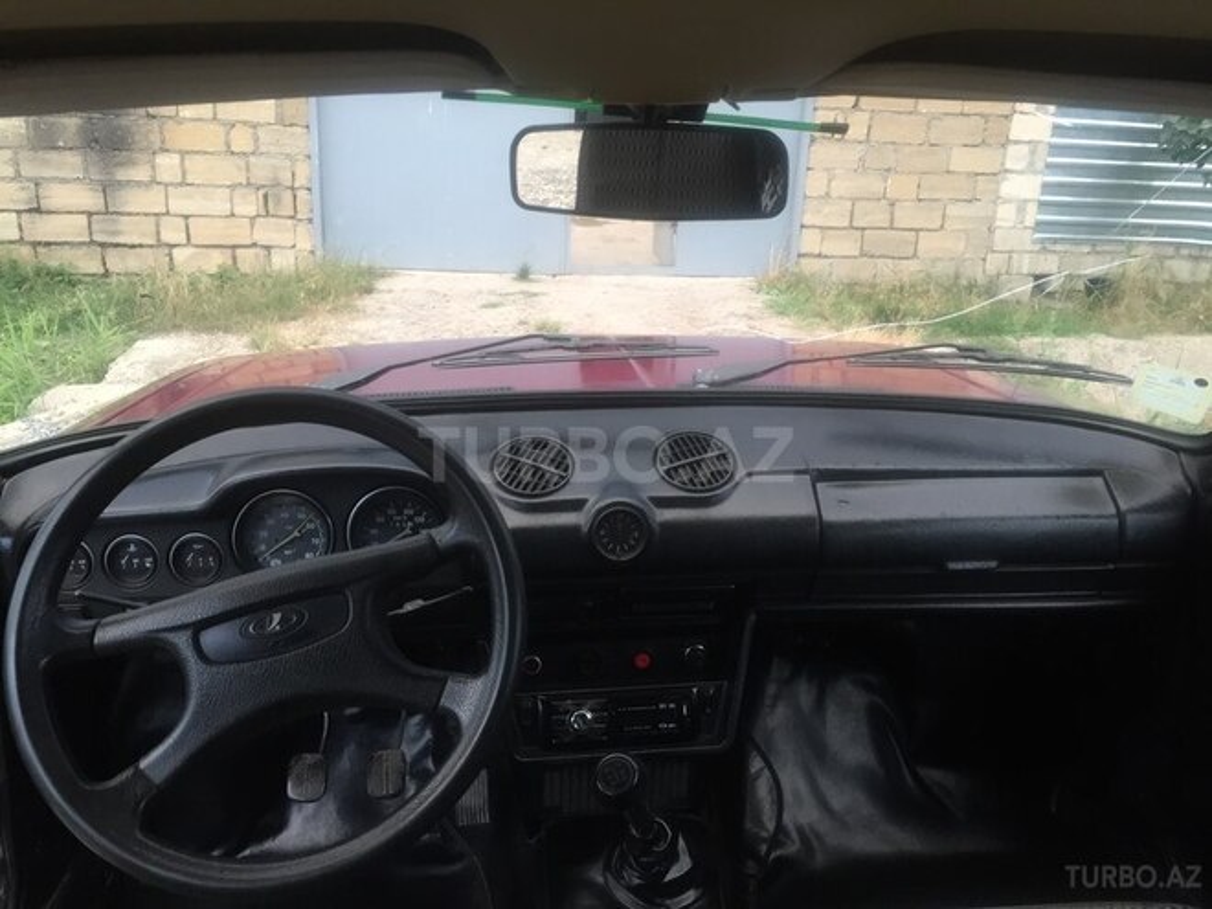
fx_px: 1015
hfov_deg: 61.7
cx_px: 606
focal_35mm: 29
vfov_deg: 48.2
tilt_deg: -17.7
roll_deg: -2.5
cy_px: 454
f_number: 2.2
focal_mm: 4.15
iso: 50
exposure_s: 1/33
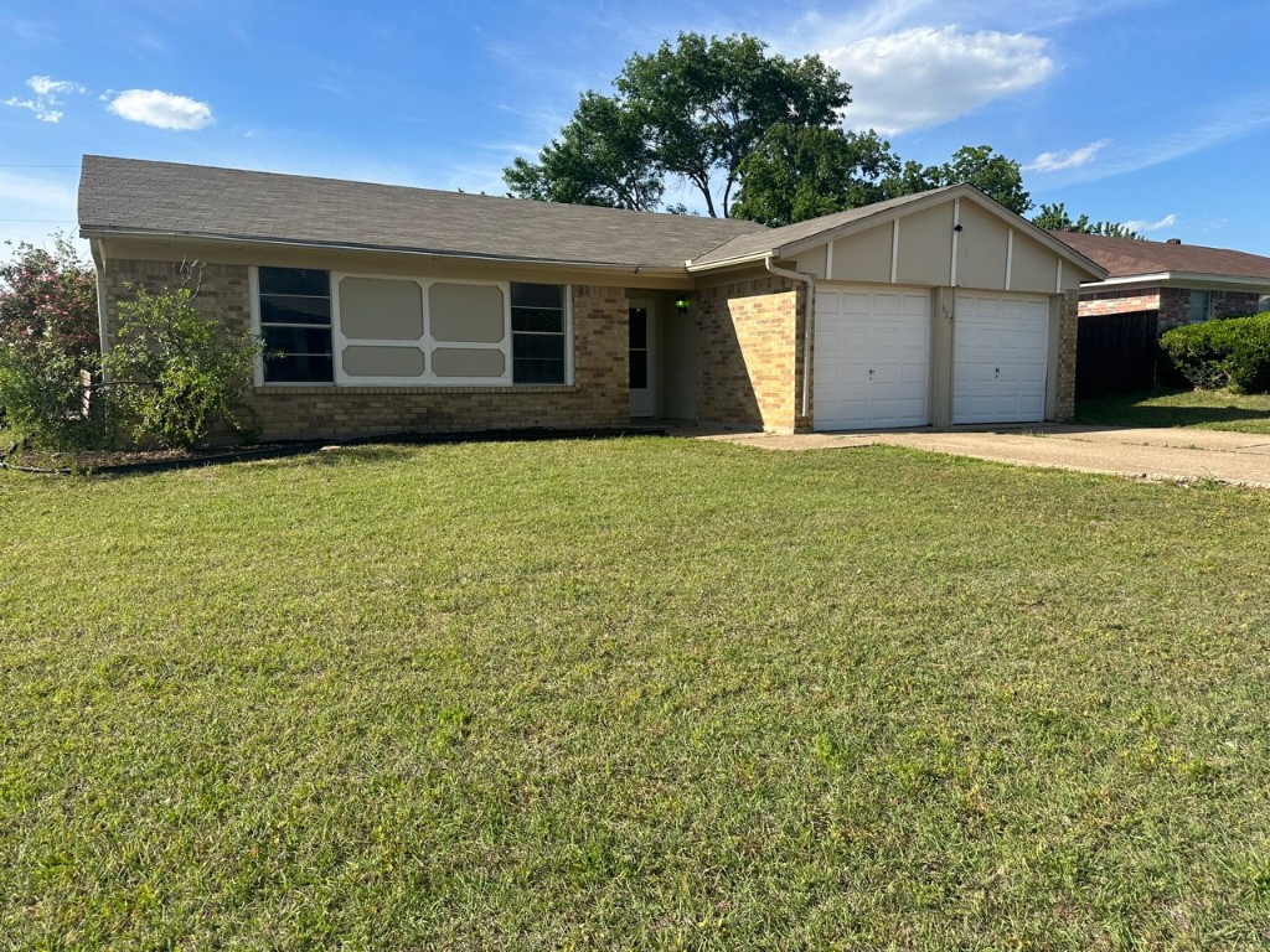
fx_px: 881
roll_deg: +1.7
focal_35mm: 24
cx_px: 635
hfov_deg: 71.6
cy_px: 476
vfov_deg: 56.8
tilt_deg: -4.0
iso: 80
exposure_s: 1/3247
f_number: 1.78
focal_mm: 6.86
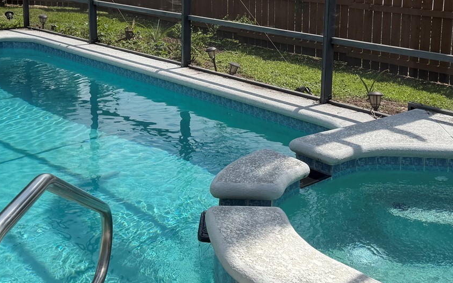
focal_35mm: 48
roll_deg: -0.9
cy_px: 42
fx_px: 593
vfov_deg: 26.2
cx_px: 224
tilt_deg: -9.8
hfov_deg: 41.8
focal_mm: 6.76
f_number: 1.78
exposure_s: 1/3279
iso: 80
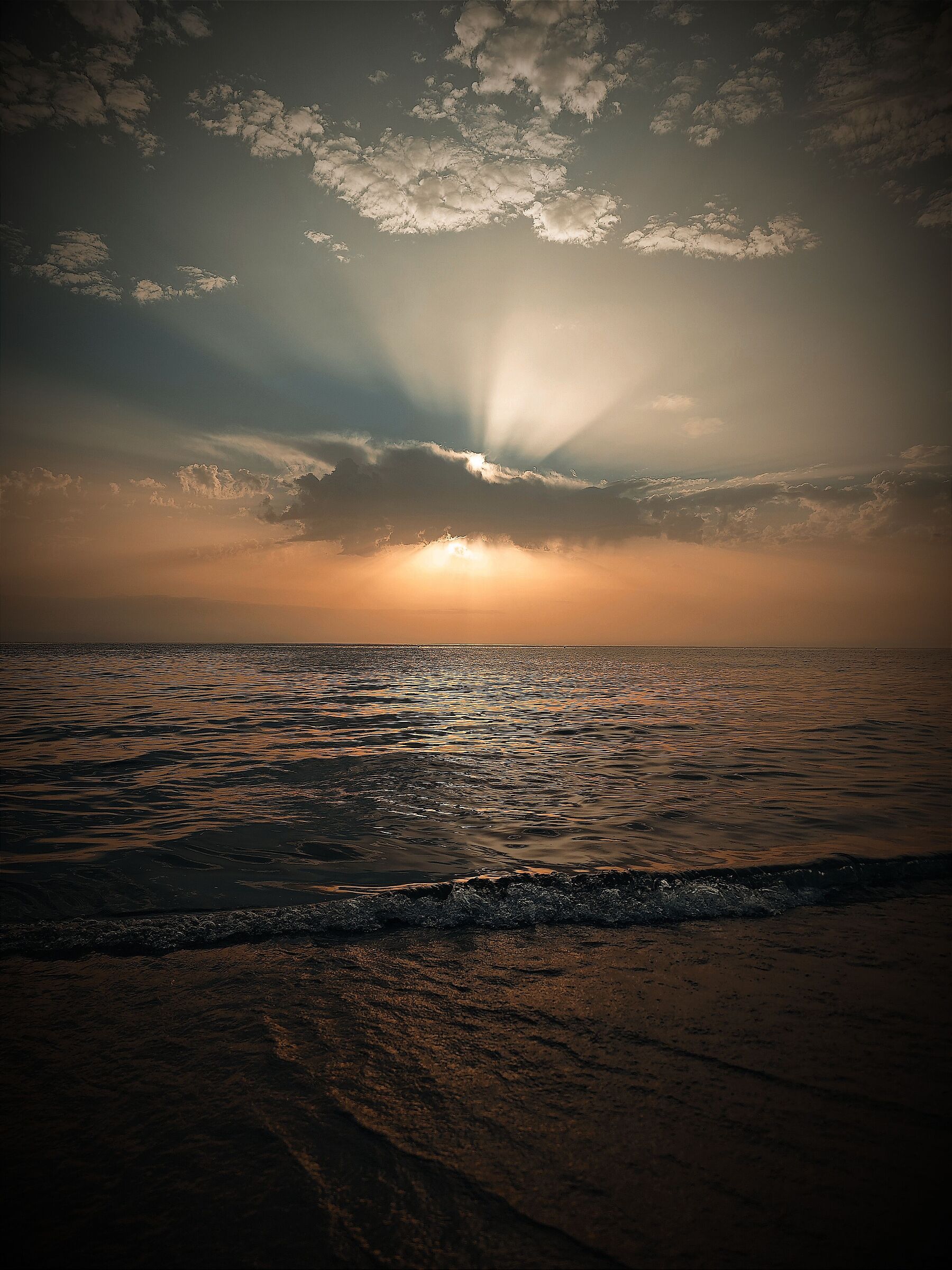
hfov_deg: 58.9
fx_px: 843
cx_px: 476
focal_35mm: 23
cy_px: 635
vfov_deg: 73.9
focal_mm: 8.7
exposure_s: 1/2683
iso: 50
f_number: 1.9
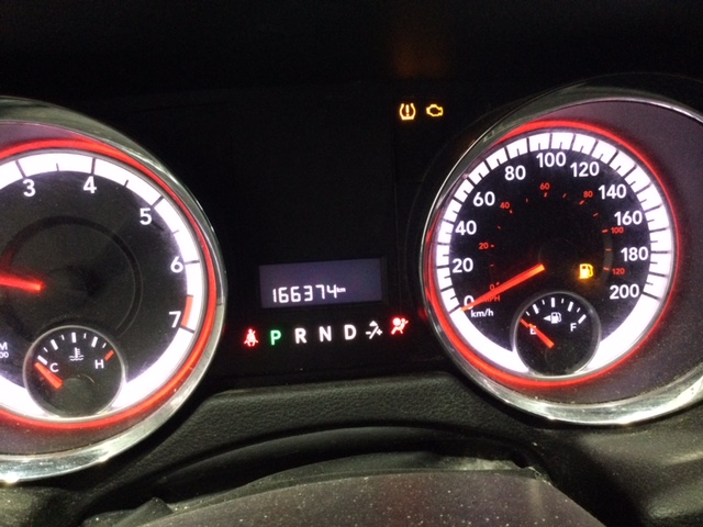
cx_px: 352
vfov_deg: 45.4
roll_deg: -2.6
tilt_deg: -26.7
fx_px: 630
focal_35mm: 31
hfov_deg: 58.4
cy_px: 264
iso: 200
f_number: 2.4
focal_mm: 3.3
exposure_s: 1/17
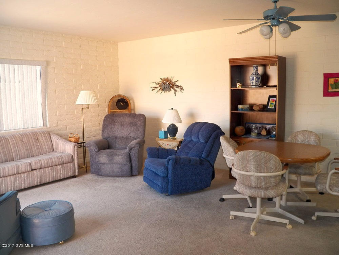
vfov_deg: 45.4
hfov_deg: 58.4
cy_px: 128
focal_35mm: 31
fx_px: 304
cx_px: 170
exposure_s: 1/30
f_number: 2.8
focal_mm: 5.5
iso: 125
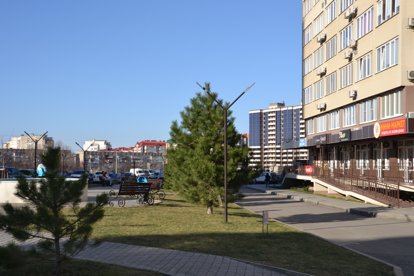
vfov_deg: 29.9
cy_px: 138
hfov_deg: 43.6
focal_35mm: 45
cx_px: 207
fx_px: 518
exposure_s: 1/200
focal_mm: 30
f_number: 8
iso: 100
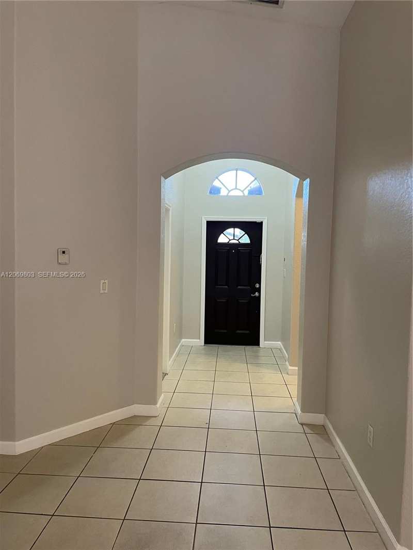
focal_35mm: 26
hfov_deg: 53.1
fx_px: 413
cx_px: 206
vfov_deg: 67.3
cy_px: 275
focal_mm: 4.2
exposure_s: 1/60
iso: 320
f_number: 1.6
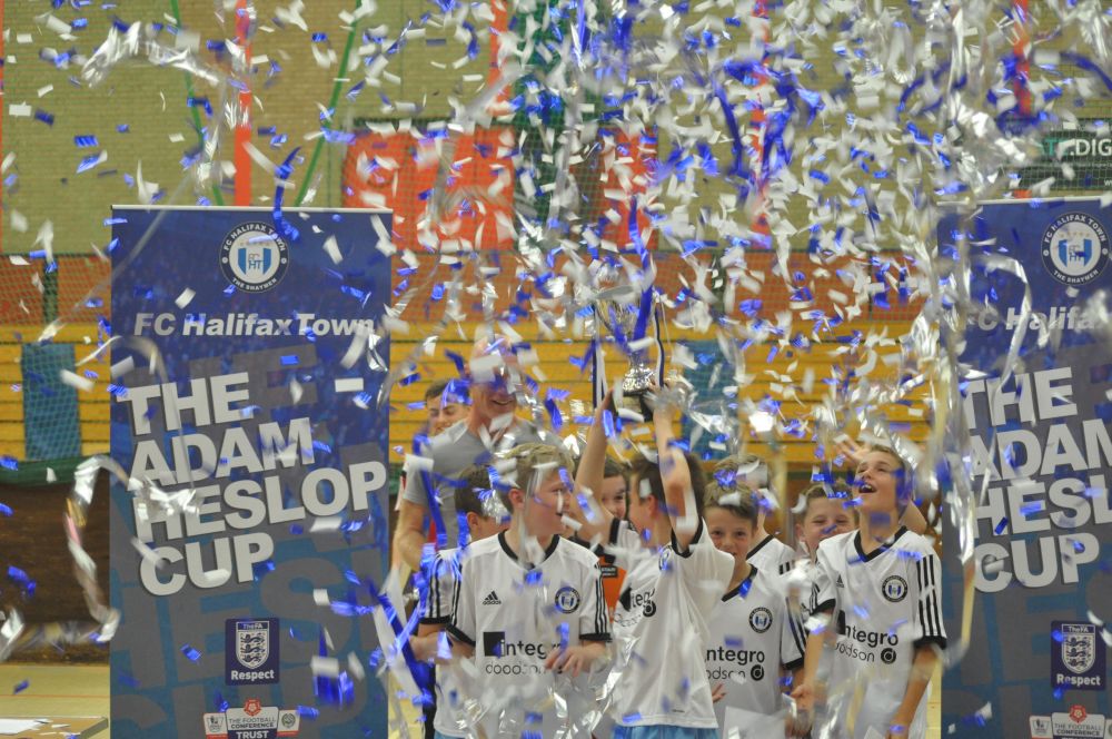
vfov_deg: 16.2
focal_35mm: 84
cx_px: 556
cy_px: 370
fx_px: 2591
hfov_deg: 24.2
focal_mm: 56
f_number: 4
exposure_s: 1/40
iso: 1600
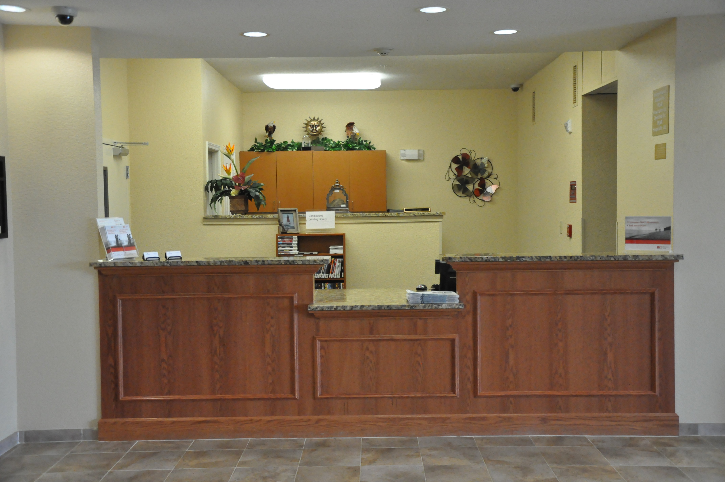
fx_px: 845
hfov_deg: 46.4
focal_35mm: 42
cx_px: 362
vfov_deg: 31.8
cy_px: 241
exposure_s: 1/200
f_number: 4
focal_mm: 28
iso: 3200
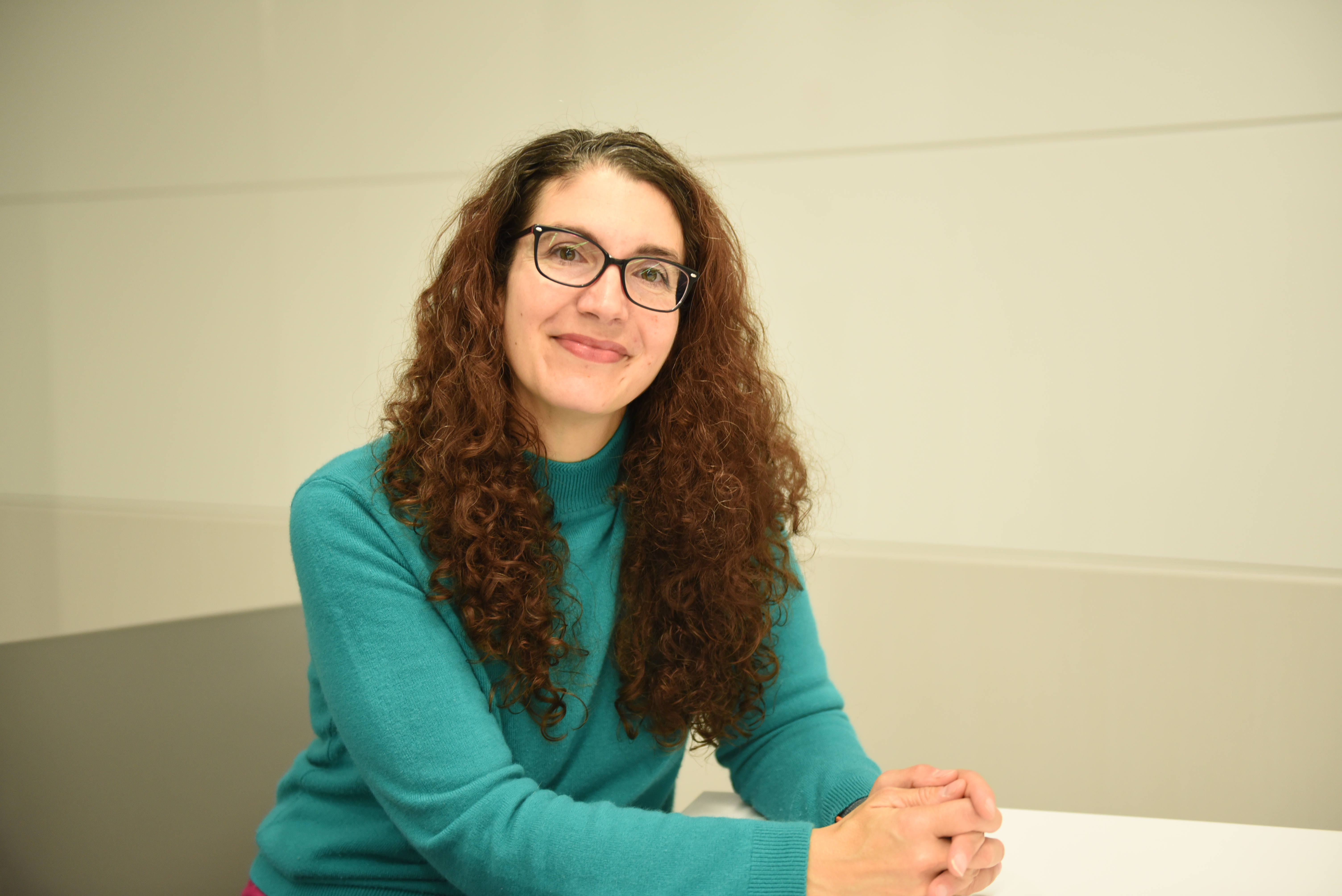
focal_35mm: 48
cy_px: 448
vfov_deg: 28.1
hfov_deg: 41.1
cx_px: 671
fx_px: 1790
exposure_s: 1/160
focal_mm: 48
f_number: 2.8
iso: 1250
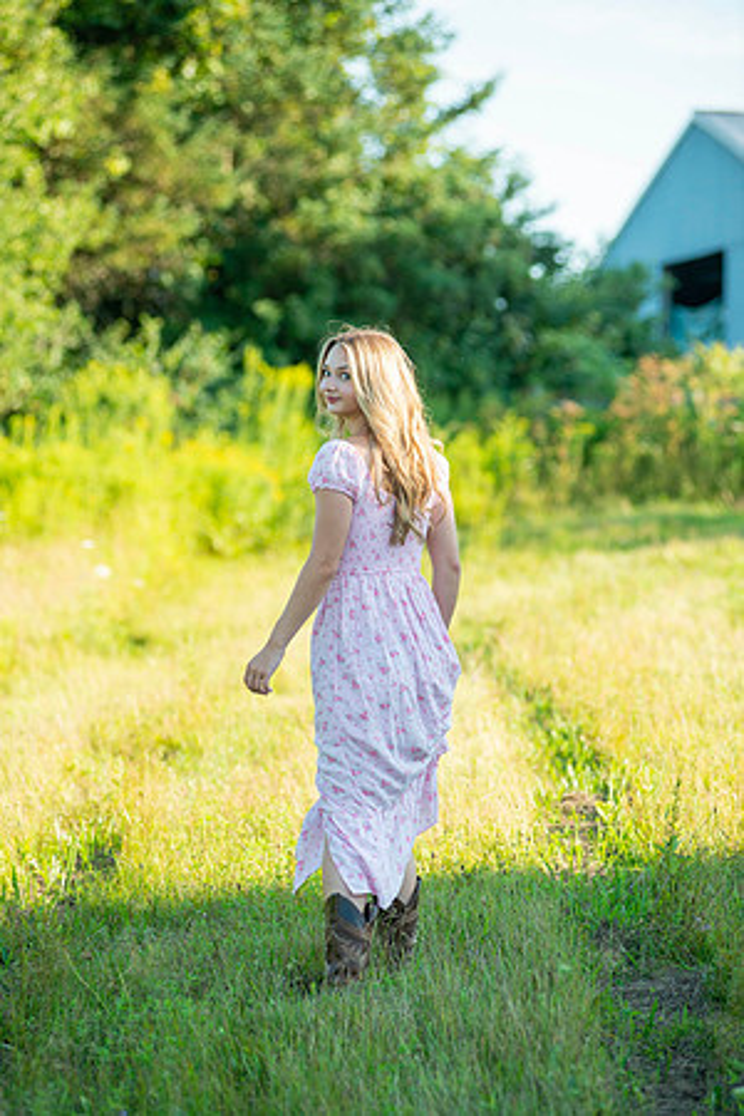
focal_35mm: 135
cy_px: 558
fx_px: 4185
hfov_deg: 10.2
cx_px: 372
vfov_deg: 15.2
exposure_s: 1/500
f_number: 4
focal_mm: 135
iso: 160
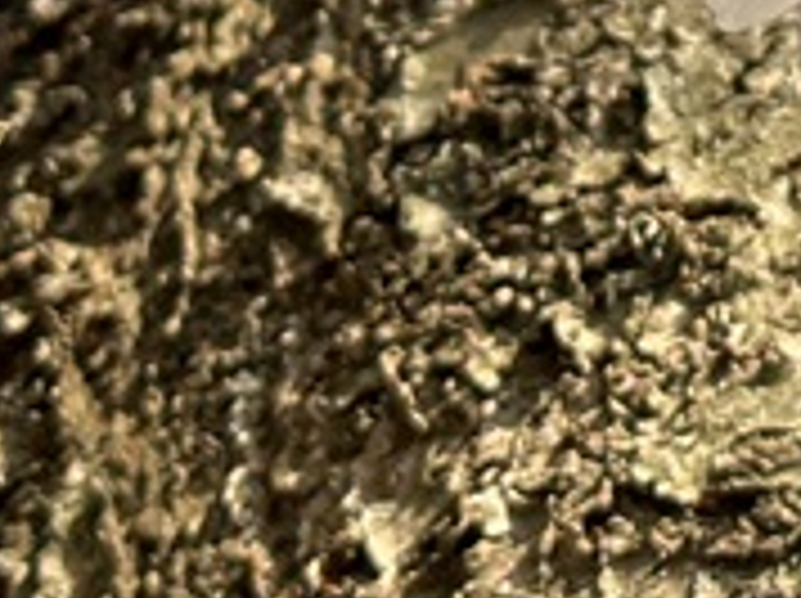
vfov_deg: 6.5
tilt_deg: +42.3
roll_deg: +2.6
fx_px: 5084
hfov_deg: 8.8
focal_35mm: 220
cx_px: 1262
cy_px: -740
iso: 64
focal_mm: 6.86
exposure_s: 1/1157
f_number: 1.78
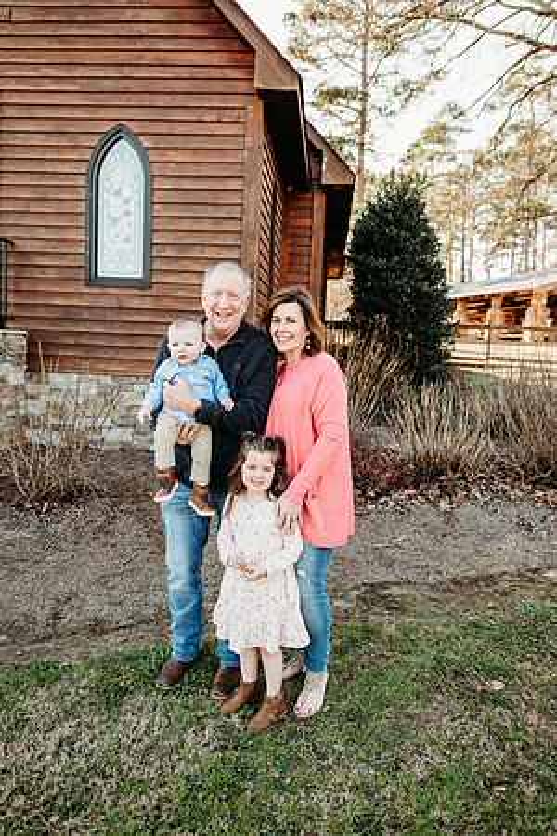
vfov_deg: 73.7
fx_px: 557
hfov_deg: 53.1
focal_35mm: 24
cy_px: 418
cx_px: 278
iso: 250
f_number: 2.8
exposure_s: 1/320
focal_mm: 24
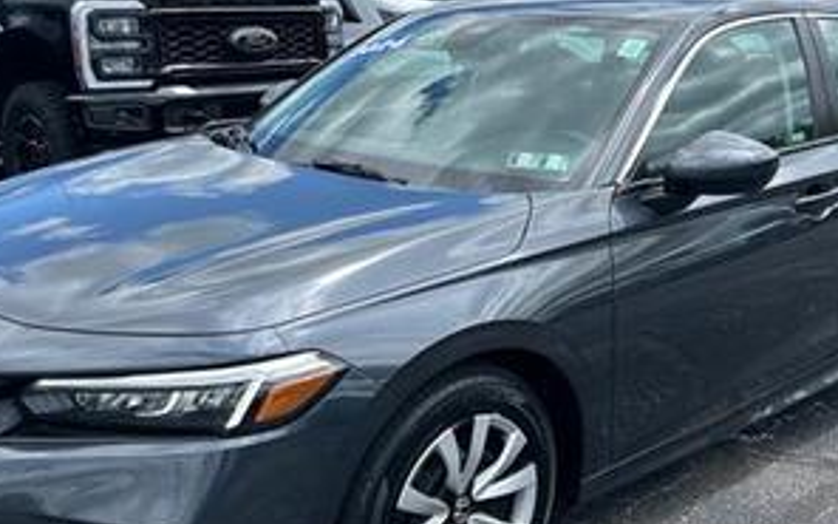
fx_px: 1073
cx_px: 422
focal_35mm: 47
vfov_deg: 27.4
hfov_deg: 42.6
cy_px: 235
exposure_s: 1/2083
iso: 50
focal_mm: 5.7
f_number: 1.5
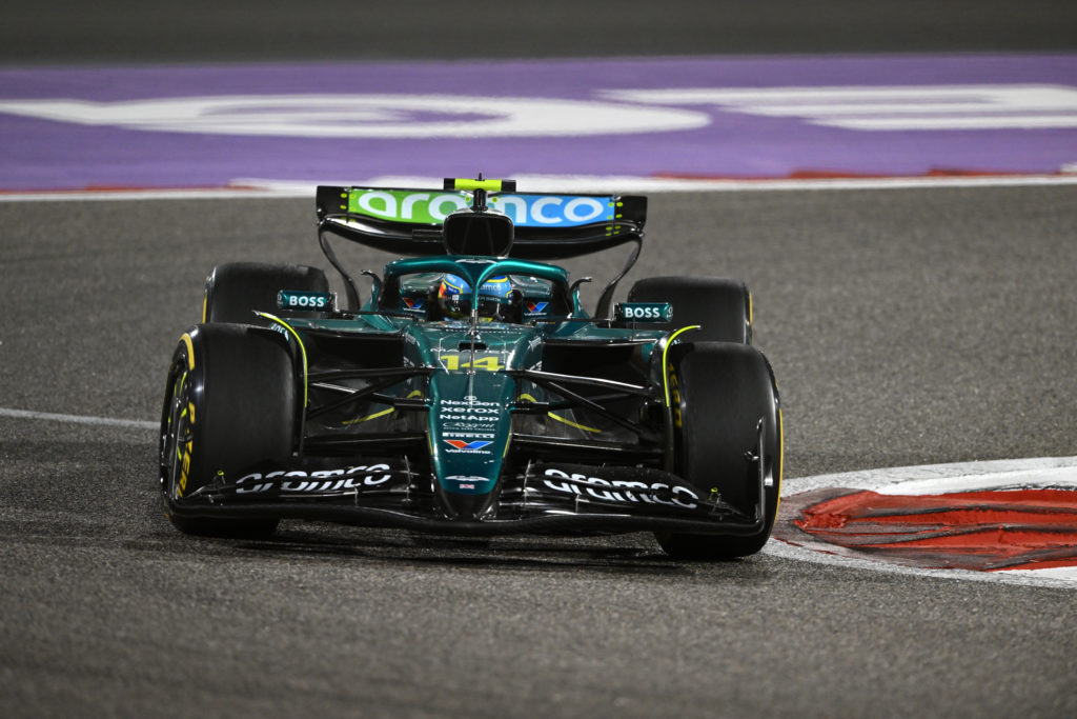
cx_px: 538
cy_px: 360
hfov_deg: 5.2
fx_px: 11968
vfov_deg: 3.4
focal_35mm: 400
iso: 3200
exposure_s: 1/1000
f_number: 4
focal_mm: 400
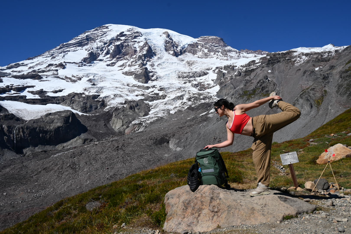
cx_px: 176
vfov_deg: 42.6
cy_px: 117
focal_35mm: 31
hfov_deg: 60.7
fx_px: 300
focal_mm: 20.5
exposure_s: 1/400
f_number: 10
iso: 100
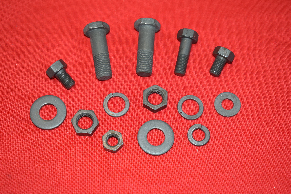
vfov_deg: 19.7
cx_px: 146
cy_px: 97
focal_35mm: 69
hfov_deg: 29.2
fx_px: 558
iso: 800
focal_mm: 46
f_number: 5.6
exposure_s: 1/160
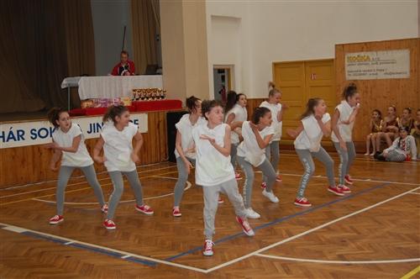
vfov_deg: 26.4
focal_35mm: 51
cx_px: 210
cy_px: 140
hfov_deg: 38.9
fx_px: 594
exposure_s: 1/60
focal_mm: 34
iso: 400
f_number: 4.5
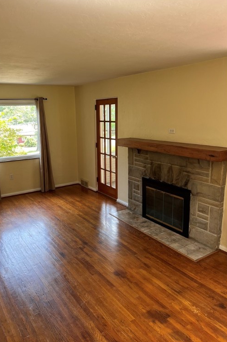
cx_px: 97
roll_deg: +1.4
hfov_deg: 46.2
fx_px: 265
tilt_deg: -11.6
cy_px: 171
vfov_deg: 65.5
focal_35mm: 28
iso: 100
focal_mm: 5.7
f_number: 1.5
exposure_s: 1/121
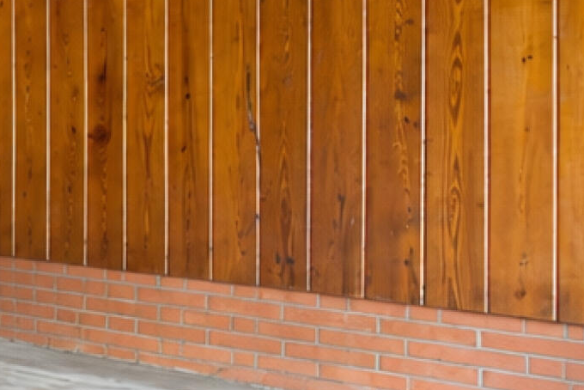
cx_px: -645
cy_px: 85
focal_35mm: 75
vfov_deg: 18.1
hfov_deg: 17.4
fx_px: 1217
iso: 500
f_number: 8
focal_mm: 17
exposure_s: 1/5
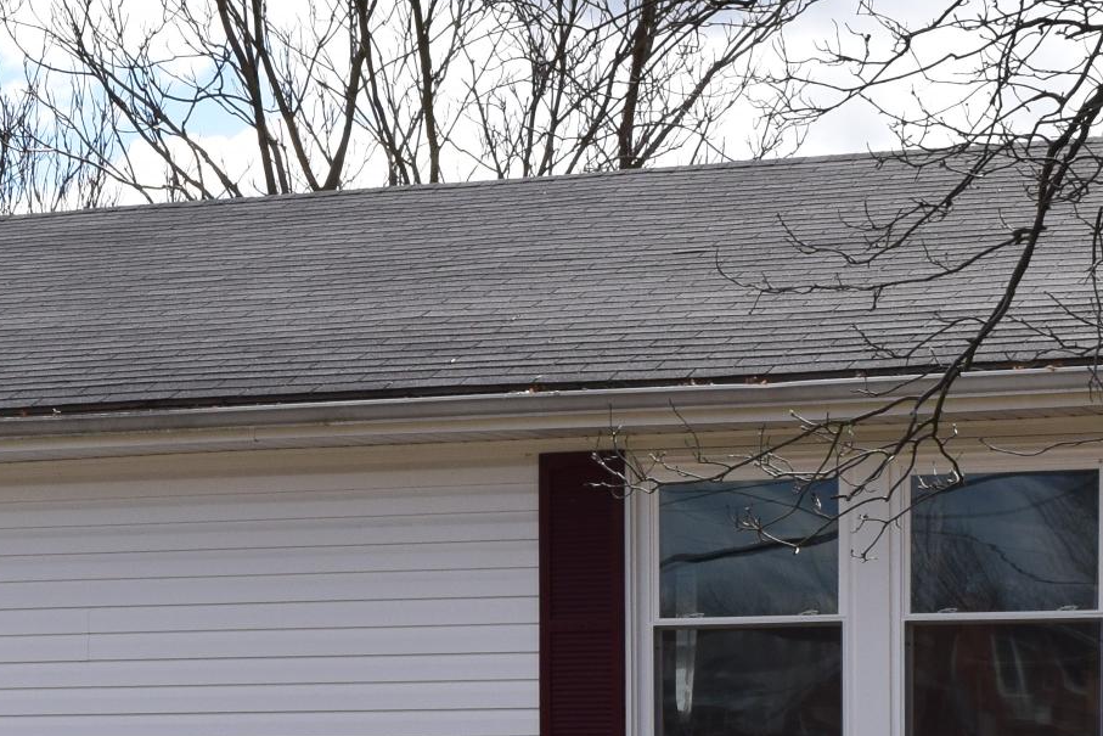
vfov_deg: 10.4
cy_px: 972
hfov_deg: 15.7
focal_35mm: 129
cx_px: 174
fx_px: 3953
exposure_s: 1/400
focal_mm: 26
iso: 400
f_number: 11
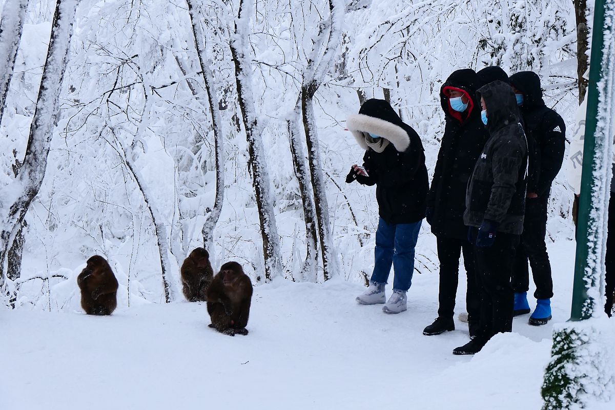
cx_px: 308
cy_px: 205
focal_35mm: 88
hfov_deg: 23.1
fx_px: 1503
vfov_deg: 15.5
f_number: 4.1
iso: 320
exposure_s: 1/800
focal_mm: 32.4
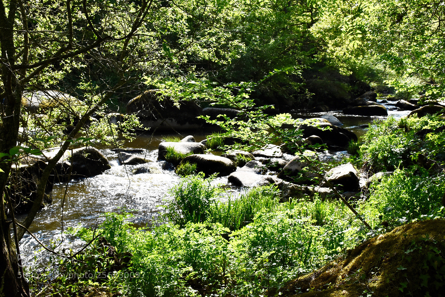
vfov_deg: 38.4
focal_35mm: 34
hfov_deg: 55.1
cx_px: 222
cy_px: 148
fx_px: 426
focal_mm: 23
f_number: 10
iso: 1250
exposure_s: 1/1250
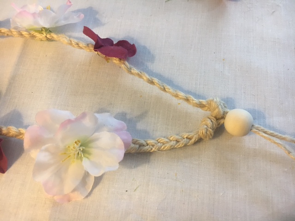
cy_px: 110
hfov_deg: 61.7
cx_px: 148
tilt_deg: -68.8
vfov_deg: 48.2
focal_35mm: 29
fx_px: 247
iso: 125
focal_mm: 4.15
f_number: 2.2
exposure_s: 1/33
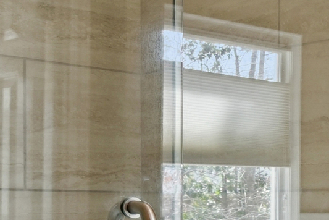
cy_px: 226
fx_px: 823
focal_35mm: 90
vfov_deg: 14.9
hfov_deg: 19.1
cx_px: 525
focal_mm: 16
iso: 250
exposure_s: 1/15
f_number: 8
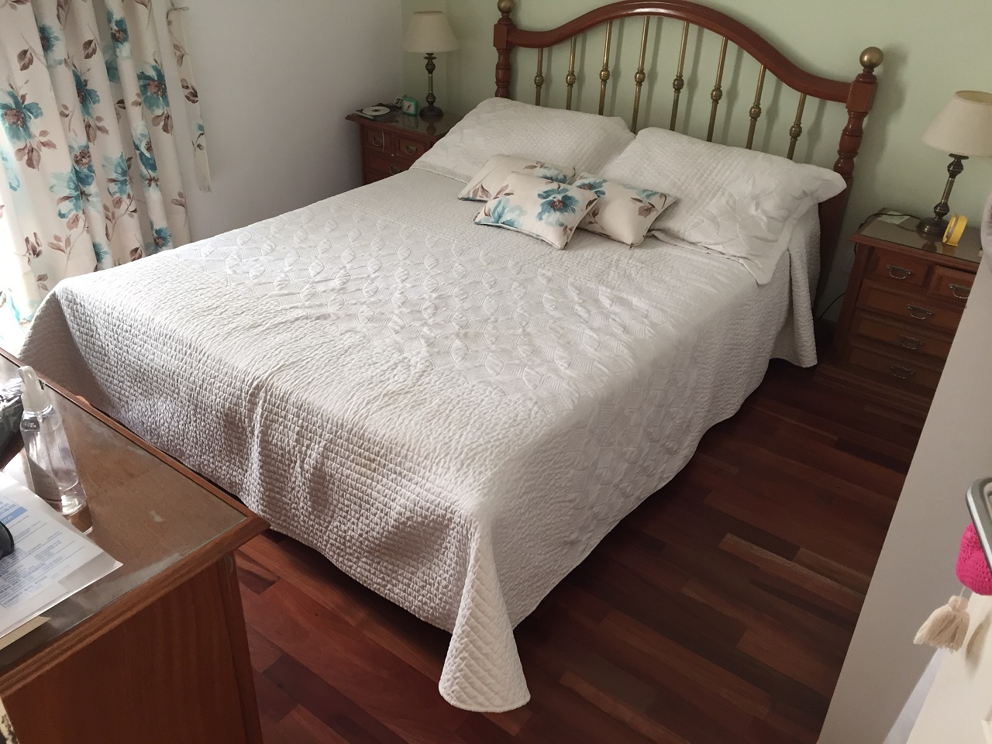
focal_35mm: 29
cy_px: 372
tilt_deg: -30.3
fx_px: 831
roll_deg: -1.4
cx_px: 496
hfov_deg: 61.7
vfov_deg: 48.2
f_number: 2.2
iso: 50
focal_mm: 4.15
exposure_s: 1/33
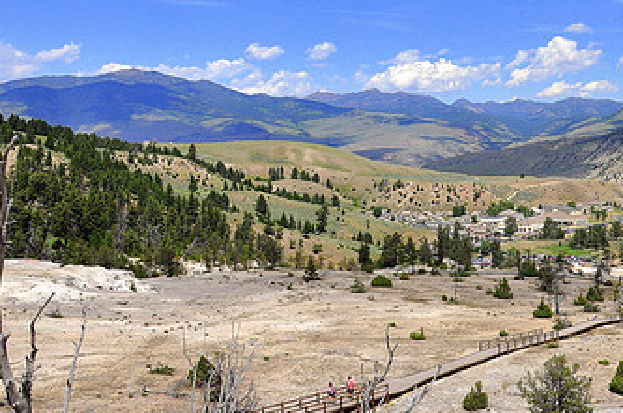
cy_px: 180
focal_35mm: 47
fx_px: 812
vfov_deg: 28.5
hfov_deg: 39.8
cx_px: 524
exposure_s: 1/320
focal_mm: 18
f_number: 9
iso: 200
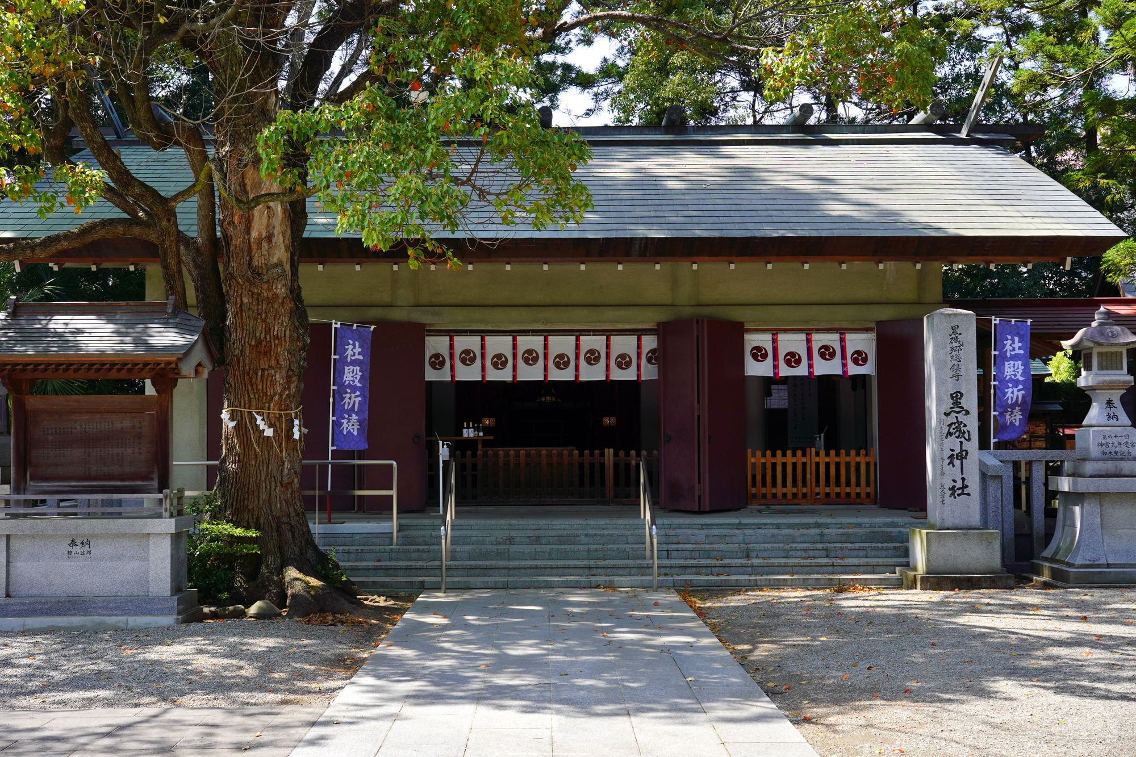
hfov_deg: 43.3
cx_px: 568
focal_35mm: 45
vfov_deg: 29.7
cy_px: 378
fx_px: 1429
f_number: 5.6
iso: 100
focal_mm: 30.2
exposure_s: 1/200
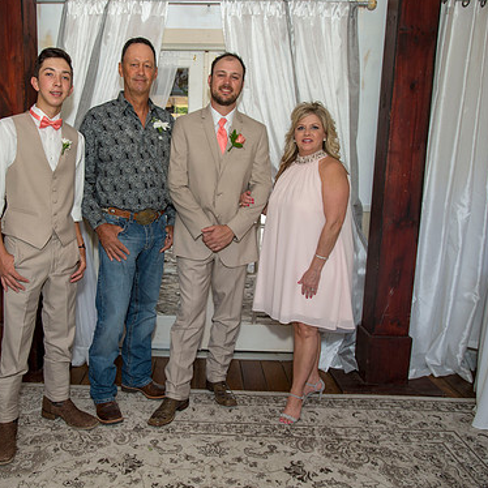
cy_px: 245
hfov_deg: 55.0
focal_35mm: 29
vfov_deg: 55.6
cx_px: 183
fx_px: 463
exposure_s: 1/100
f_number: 3.2
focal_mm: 22
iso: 200
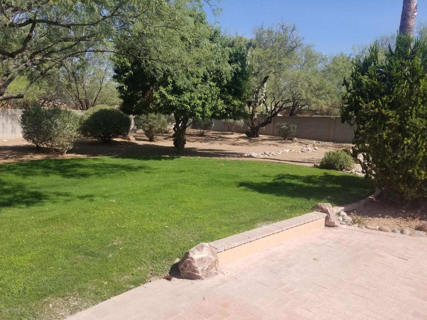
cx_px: 214
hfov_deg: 67.3
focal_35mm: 26
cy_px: 160
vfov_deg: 53.1
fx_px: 321
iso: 50
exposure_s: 1/2104
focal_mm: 4.25
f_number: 1.7
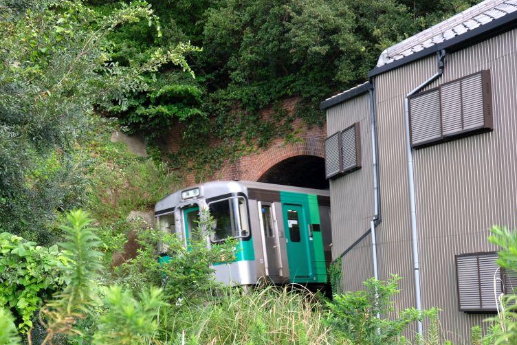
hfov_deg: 32.8
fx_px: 876
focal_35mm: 61
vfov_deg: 22.3
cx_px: 217
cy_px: 181
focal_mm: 34.3
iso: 320
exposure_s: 1/320
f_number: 3.6
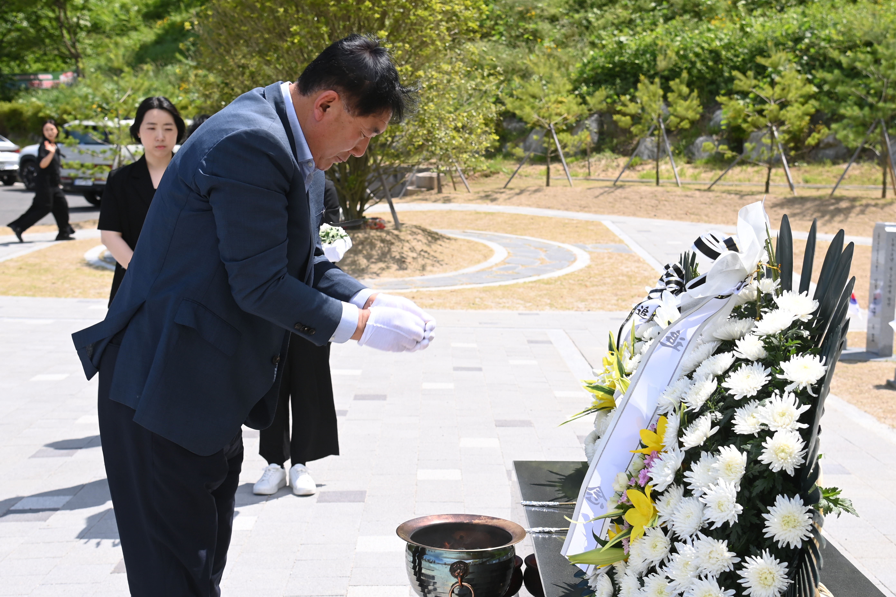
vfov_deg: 30.5
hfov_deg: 44.5
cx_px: 448
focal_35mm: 44
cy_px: 298
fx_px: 1095
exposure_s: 1/250
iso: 100
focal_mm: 44
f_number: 6.3
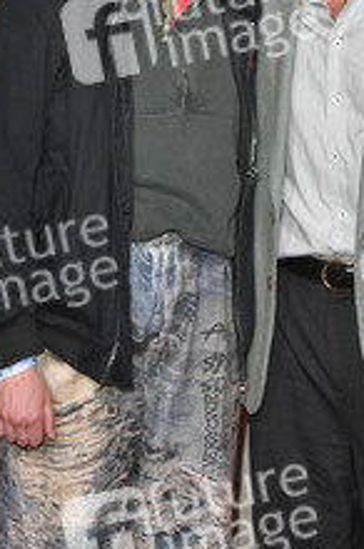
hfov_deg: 16.5
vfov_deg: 24.6
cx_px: 262
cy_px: 150
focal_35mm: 82
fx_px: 1248
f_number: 6.3
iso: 2500
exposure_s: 1/250
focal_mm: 45
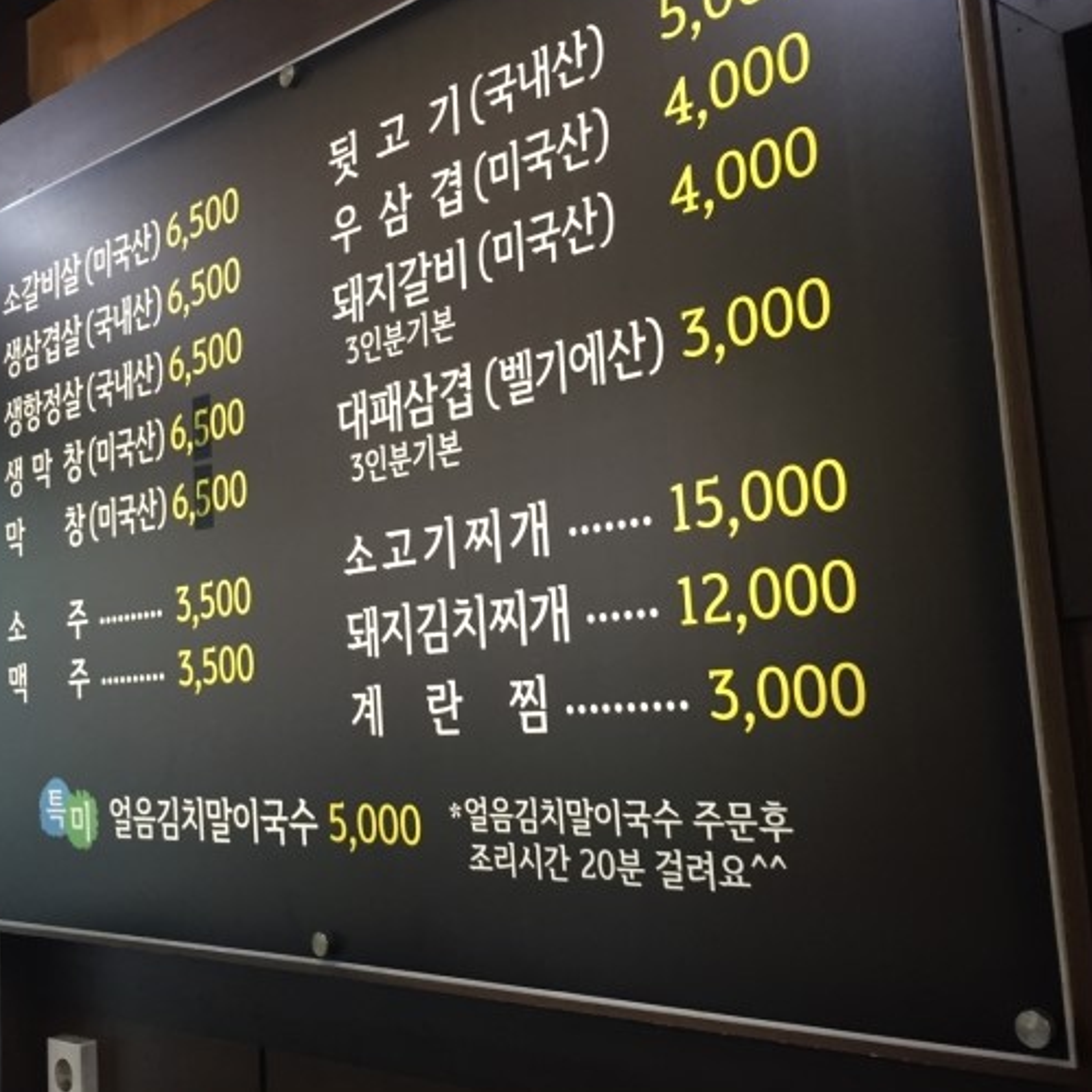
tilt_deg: +4.8
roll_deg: +2.0
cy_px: 504
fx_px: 1356
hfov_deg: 43.8
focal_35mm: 38
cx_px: 497
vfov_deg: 43.8
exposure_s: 1/30
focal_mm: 4.15
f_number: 2.2
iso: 100
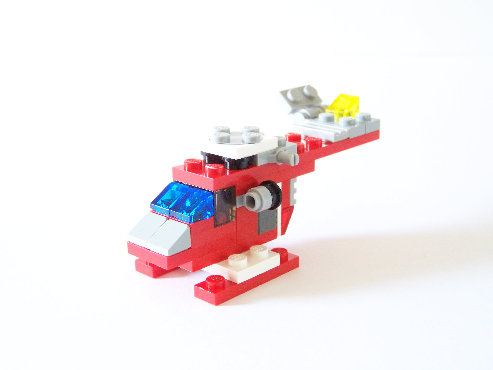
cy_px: 185
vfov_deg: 26.1
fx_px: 798
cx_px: 246
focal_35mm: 56
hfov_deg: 34.3
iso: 400
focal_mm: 9.3
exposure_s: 1/10
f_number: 3.1
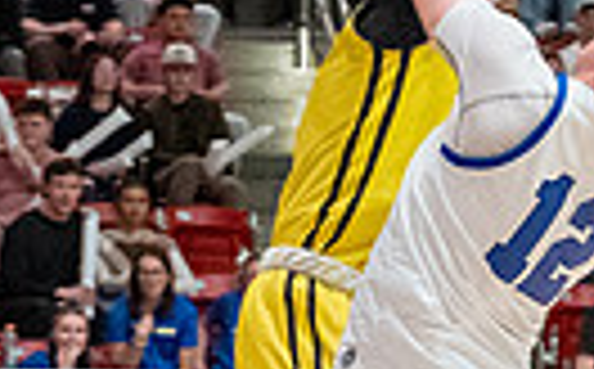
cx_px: 339
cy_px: 272
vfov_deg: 4.3
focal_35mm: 302
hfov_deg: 7.0
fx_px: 4881
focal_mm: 38
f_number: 3.2
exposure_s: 1/320
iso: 6400
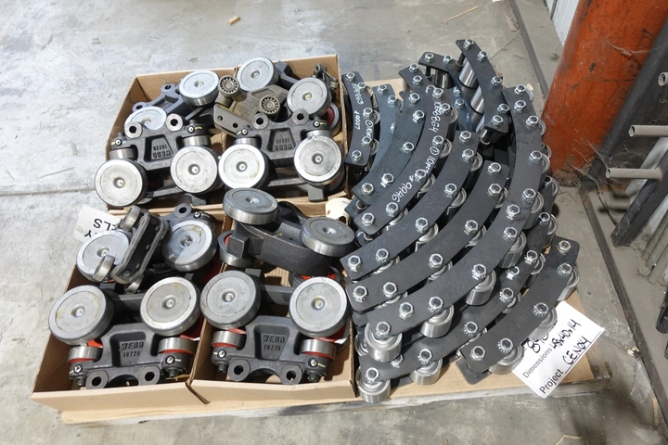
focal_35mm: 25
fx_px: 464
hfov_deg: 71.5
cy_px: 215
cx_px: 347
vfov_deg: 51.3
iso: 500
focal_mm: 8.8
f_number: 1.8
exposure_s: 1/30
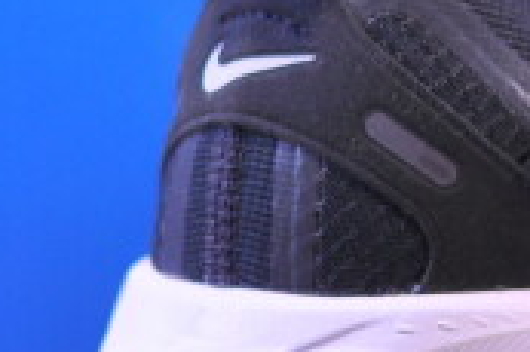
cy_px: 20
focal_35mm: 347
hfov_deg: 5.8
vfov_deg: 3.9
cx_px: 1026
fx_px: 5104
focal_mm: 50
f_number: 2
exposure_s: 1/320
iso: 250
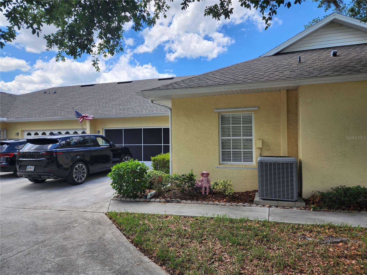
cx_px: 184
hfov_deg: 73.9
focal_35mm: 23
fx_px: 244
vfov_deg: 58.9
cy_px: 138
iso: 12
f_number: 1.8
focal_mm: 6.4
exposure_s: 1/604
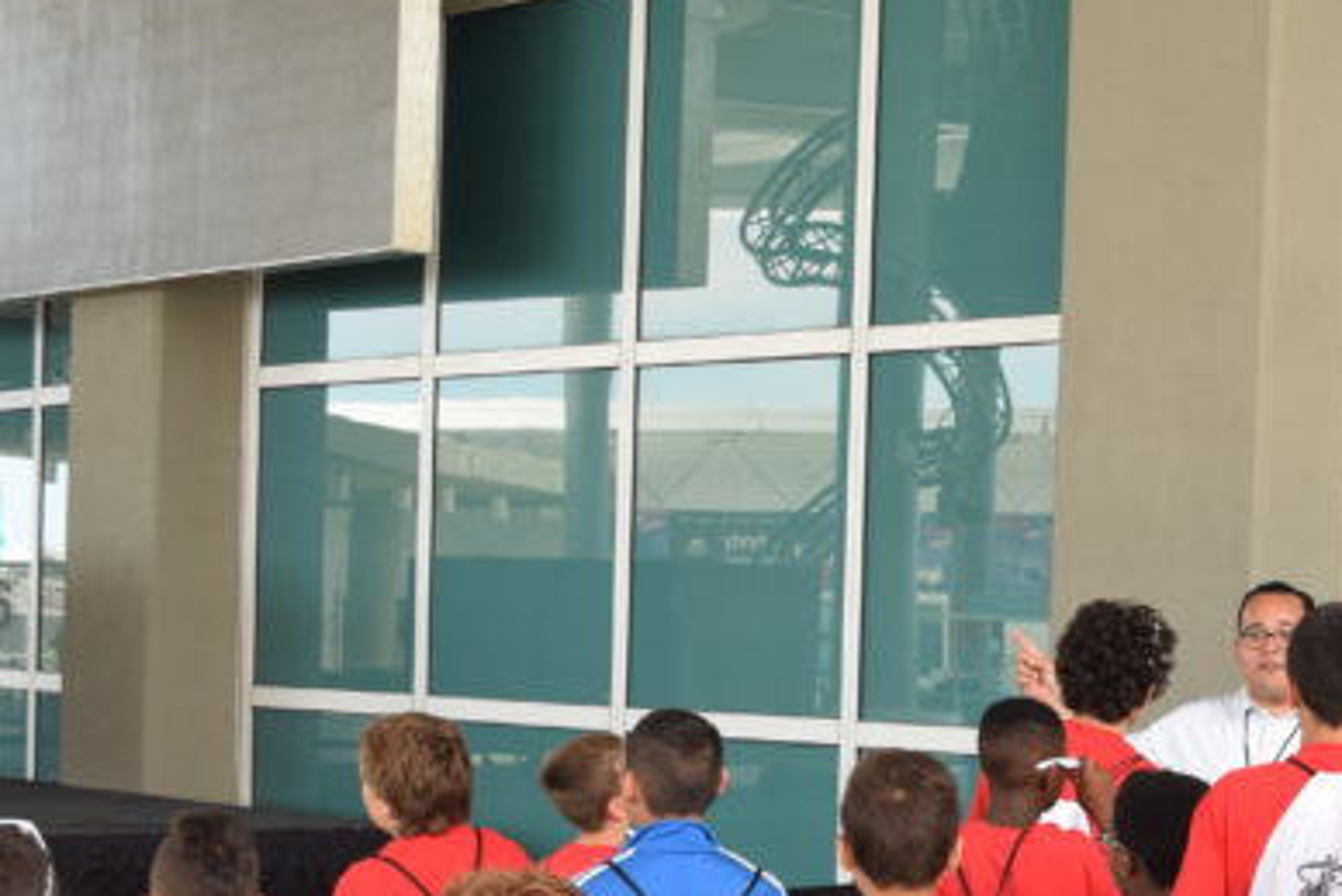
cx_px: 1356
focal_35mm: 95
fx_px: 3543
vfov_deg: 14.2
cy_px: 863
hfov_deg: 20.7
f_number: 7.1
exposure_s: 1/200
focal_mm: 24
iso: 400
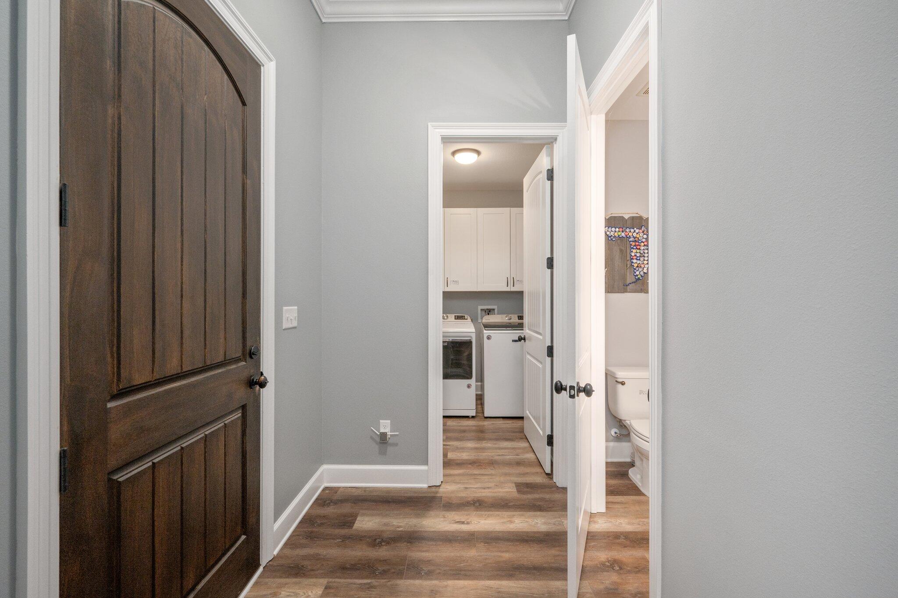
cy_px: 299
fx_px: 374
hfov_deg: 100.4
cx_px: 449
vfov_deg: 77.2
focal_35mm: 15
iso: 320
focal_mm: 15
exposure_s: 1/8
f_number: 9
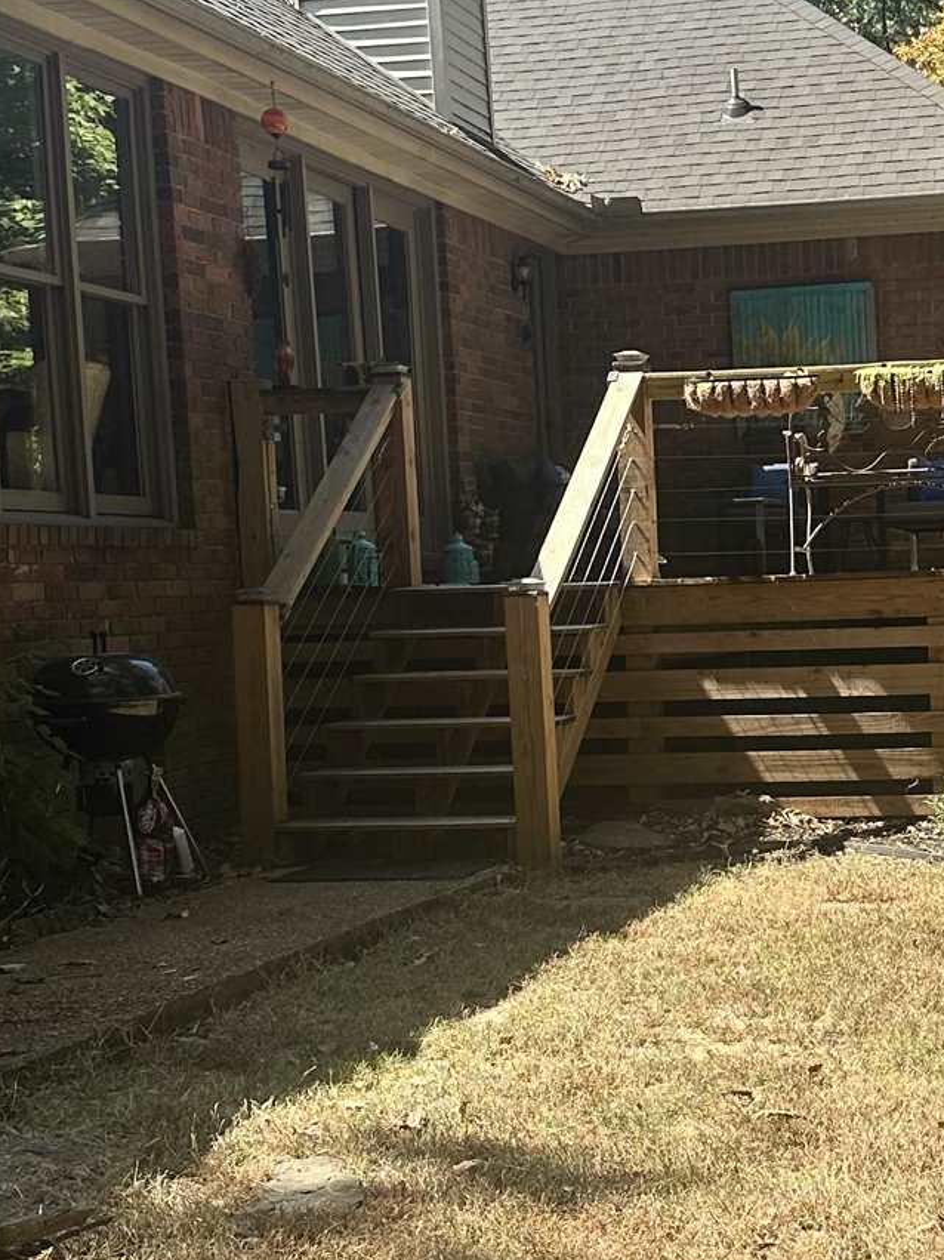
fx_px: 2364
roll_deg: +1.8
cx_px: 815
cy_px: 800
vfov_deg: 29.7
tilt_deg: -4.7
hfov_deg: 22.1
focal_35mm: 65
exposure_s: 1/2028
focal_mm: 6.86
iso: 80
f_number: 1.78
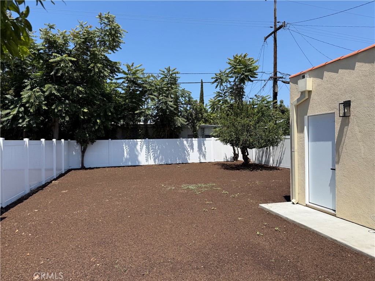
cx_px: 188
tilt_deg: +0.6
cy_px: 140
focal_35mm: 24
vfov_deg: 56.8
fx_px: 260
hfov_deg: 71.6
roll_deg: +0.8
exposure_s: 1/3759
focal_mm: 6.76
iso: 80
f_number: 1.78
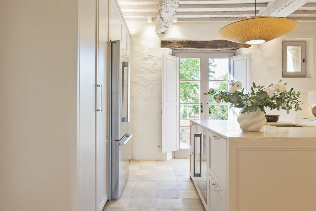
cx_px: 158
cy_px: 106
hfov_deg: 65.5
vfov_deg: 46.4
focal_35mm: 28
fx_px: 246
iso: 400
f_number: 10
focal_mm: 28
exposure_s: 1/30
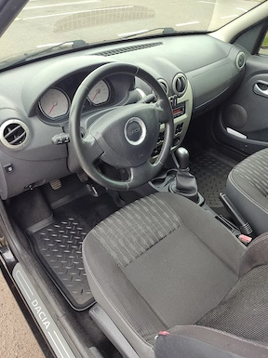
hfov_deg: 53.0
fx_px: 269
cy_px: 181
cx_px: 134
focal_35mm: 26
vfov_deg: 67.3
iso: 67
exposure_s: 1/100
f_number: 1.89
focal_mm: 5.95
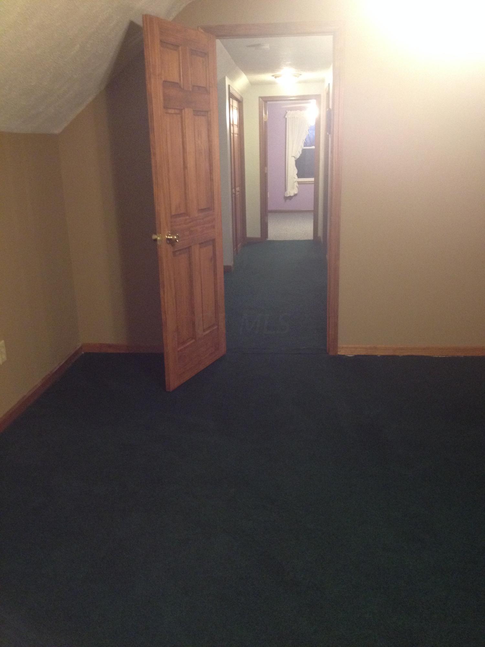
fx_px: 654
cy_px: 324
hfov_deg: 40.7
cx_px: 242
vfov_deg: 52.6
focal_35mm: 35
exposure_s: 1/20
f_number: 2.4
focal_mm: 4.28
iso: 320
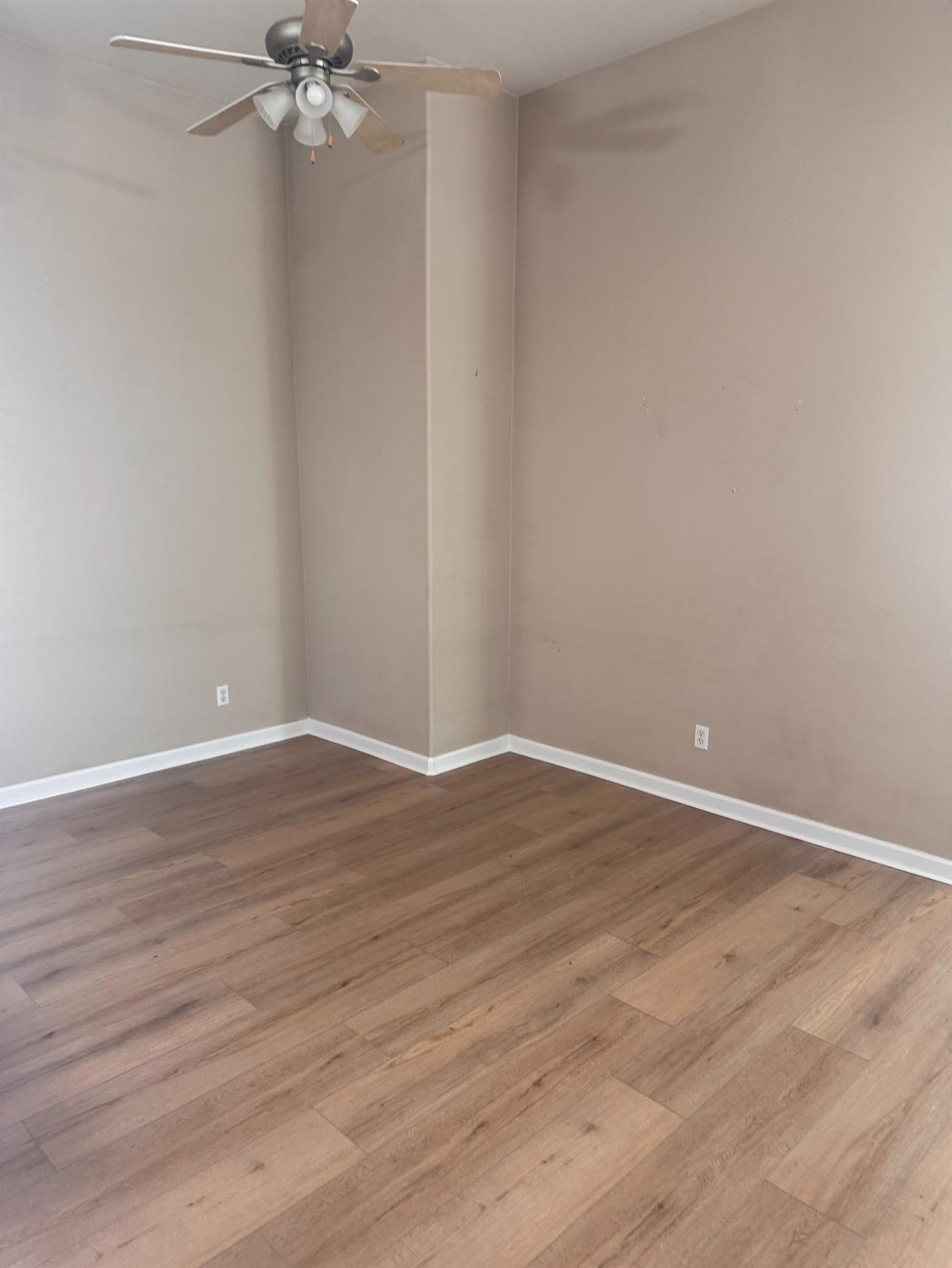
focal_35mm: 24
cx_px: 476
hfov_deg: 56.8
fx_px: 880
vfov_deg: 71.6
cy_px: 634
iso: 250
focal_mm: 6.76
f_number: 1.78
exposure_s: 1/60
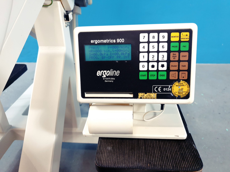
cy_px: 86
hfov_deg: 67.3
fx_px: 173
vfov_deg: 53.1
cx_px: 115
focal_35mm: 26
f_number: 1.5
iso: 250
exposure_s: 1/50
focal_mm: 4.3
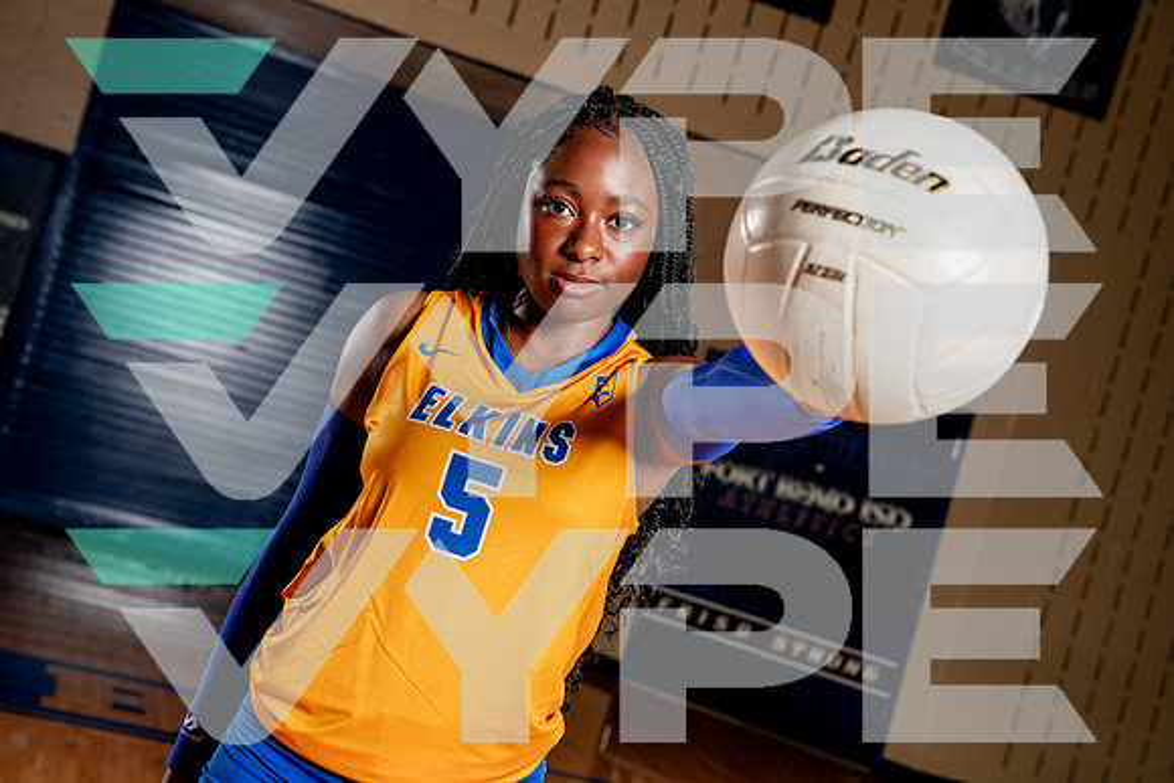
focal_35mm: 53
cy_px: 392
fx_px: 1729
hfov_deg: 37.5
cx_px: 587
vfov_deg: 25.5
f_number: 5.6
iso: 200
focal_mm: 53
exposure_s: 1/250
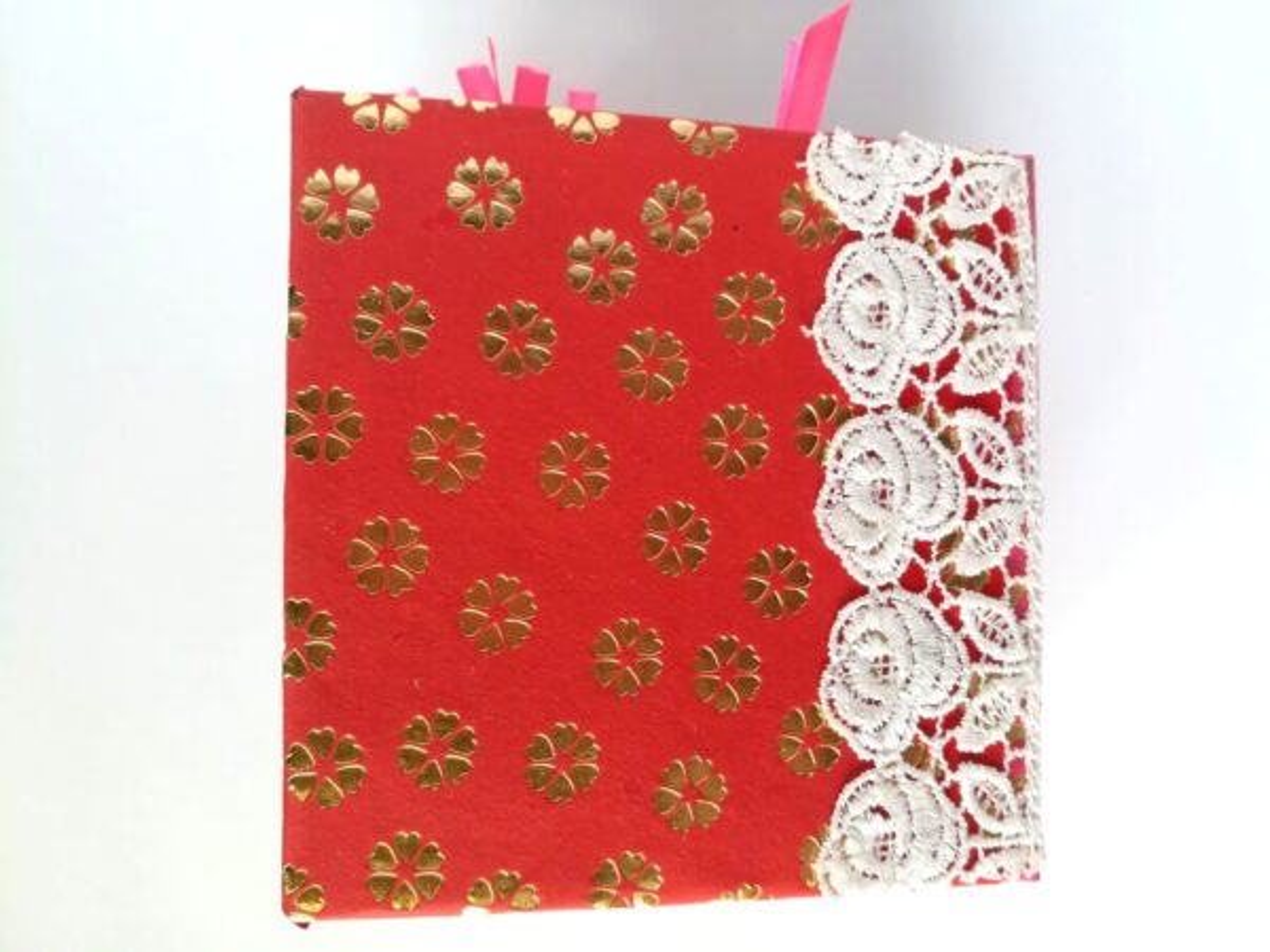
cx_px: 635
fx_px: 954
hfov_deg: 67.3
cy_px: 476
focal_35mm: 26
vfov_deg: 53.1
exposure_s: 1/60
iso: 100
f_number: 2.2
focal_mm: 3.83
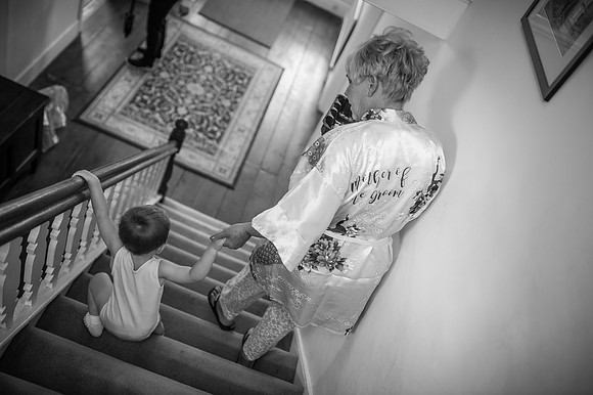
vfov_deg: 37.8
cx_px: 296
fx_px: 576
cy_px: 198
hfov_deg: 54.5
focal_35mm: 35
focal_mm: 35
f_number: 2
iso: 200
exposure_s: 1/100
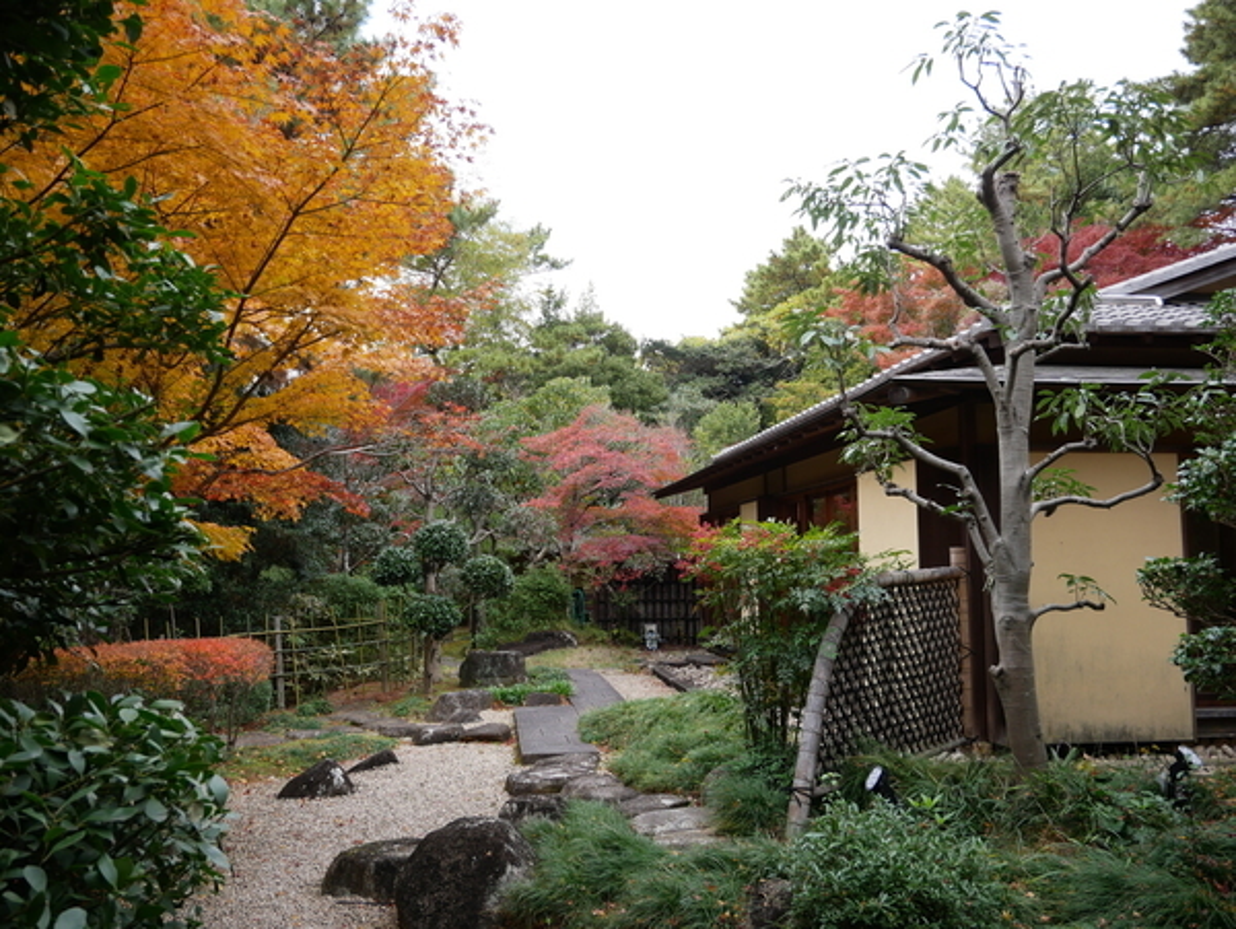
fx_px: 1072
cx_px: 618
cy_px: 464
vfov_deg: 46.9
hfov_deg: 59.9
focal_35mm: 30
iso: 200
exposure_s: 1/125
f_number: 4.5
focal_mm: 15
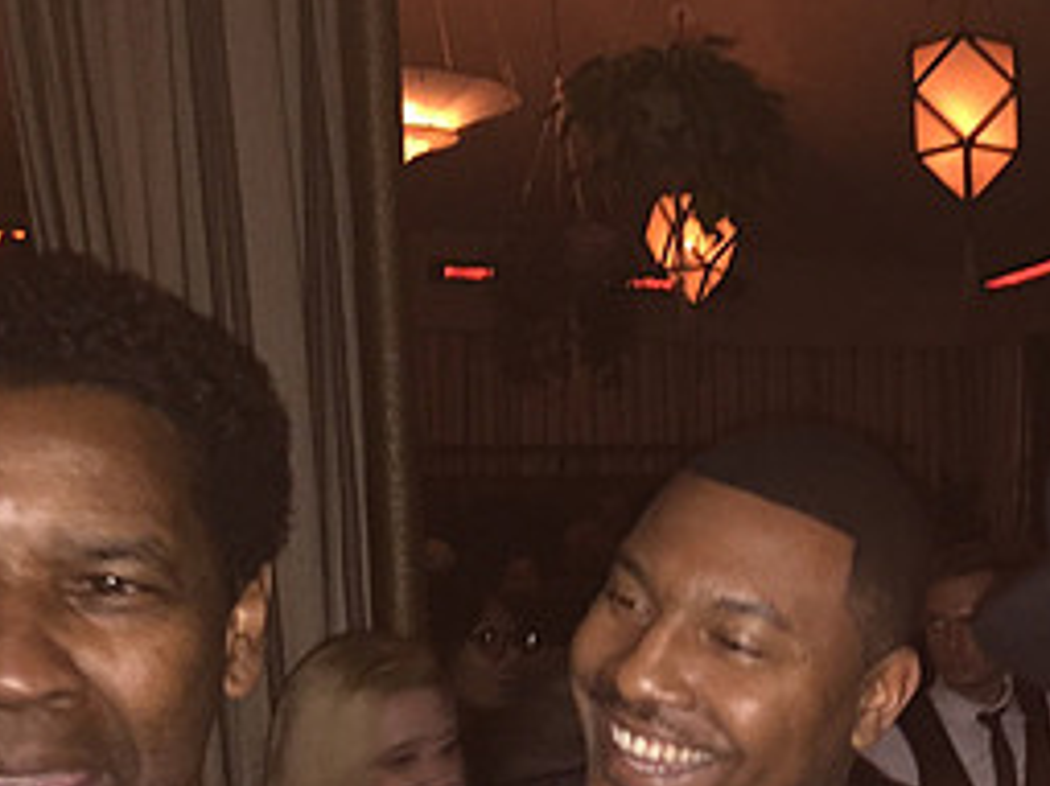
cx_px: 1034
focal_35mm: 66
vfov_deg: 21.7
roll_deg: +1.2
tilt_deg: -2.7
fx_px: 2001
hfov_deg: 27.8
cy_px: 714
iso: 200
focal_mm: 4.15
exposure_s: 1/16
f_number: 2.2
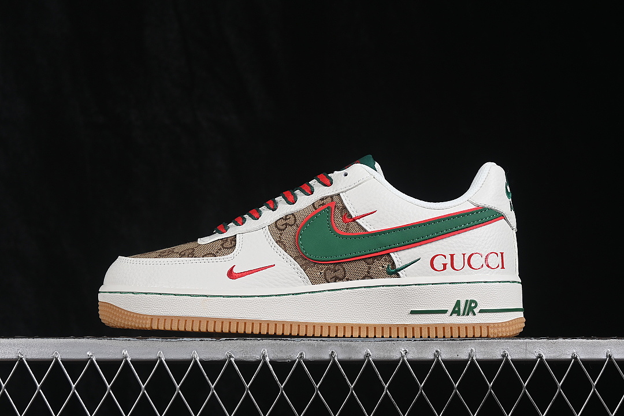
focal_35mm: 75
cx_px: 312
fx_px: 1300
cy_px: 208
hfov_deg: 27.0
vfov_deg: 18.2
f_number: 8
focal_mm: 50
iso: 160
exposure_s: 1/80
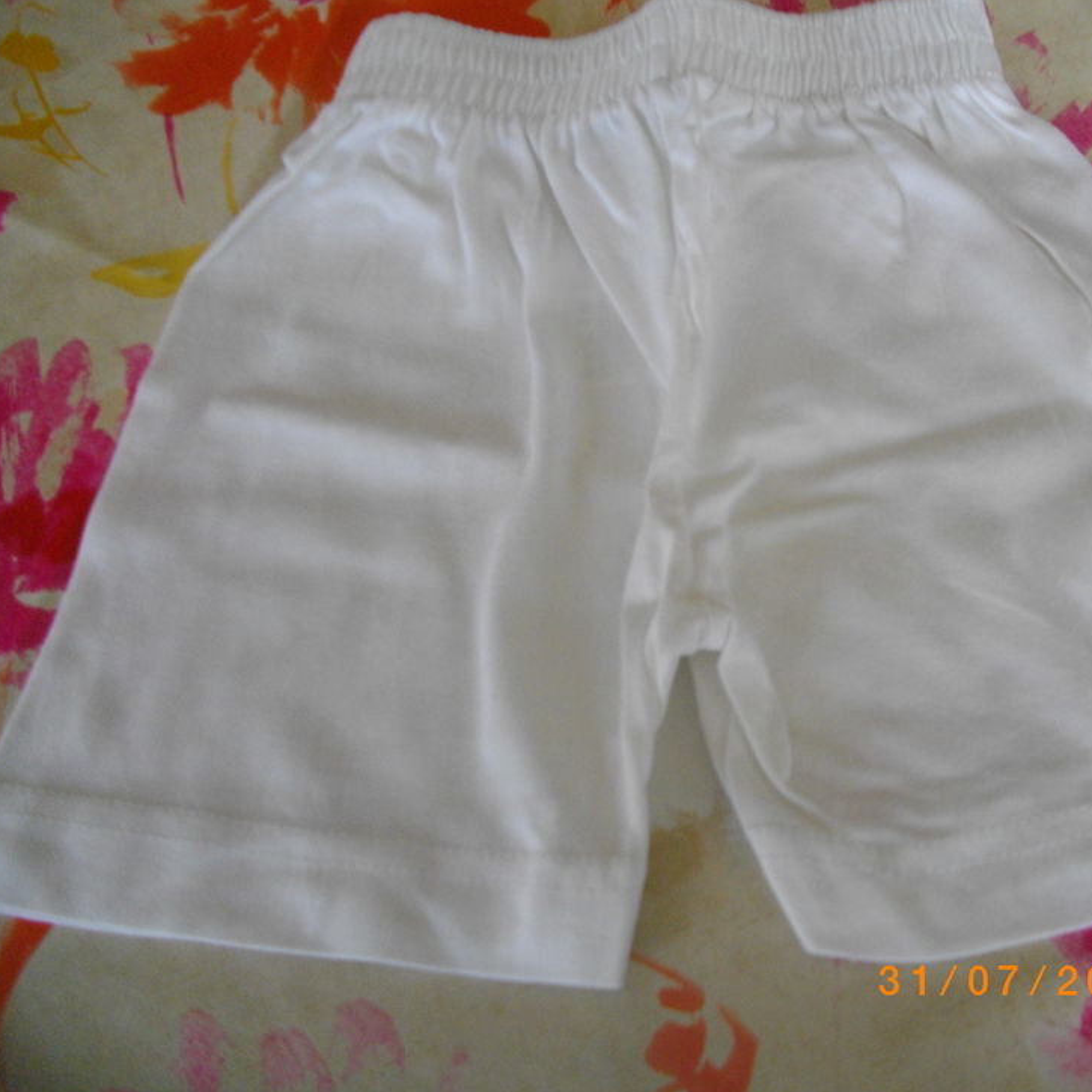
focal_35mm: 39
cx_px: 747
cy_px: 538
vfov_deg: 42.8
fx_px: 1392
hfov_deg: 42.1
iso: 200
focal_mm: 5.7
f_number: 2.9
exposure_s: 1/50
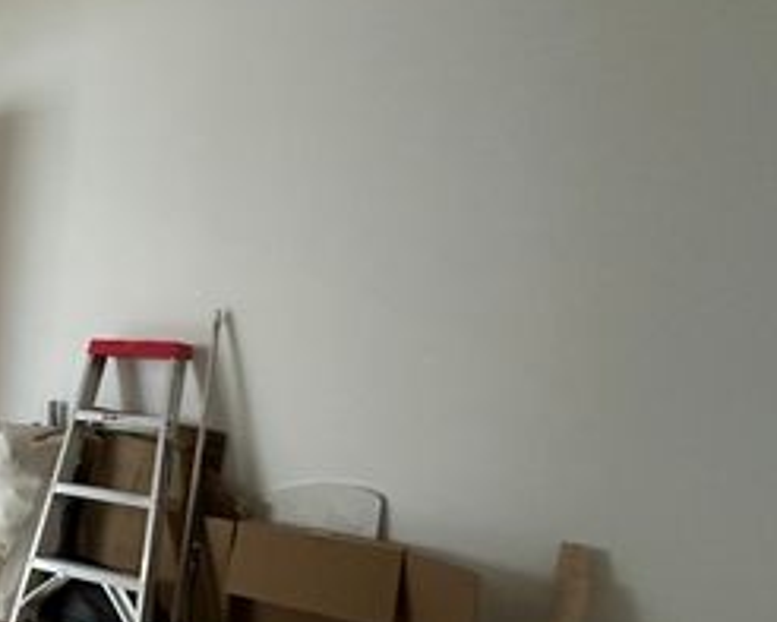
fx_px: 851
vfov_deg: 39.8
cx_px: -166
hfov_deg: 36.9
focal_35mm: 37
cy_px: 395
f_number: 2.2
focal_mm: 2.22
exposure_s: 1/60
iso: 400
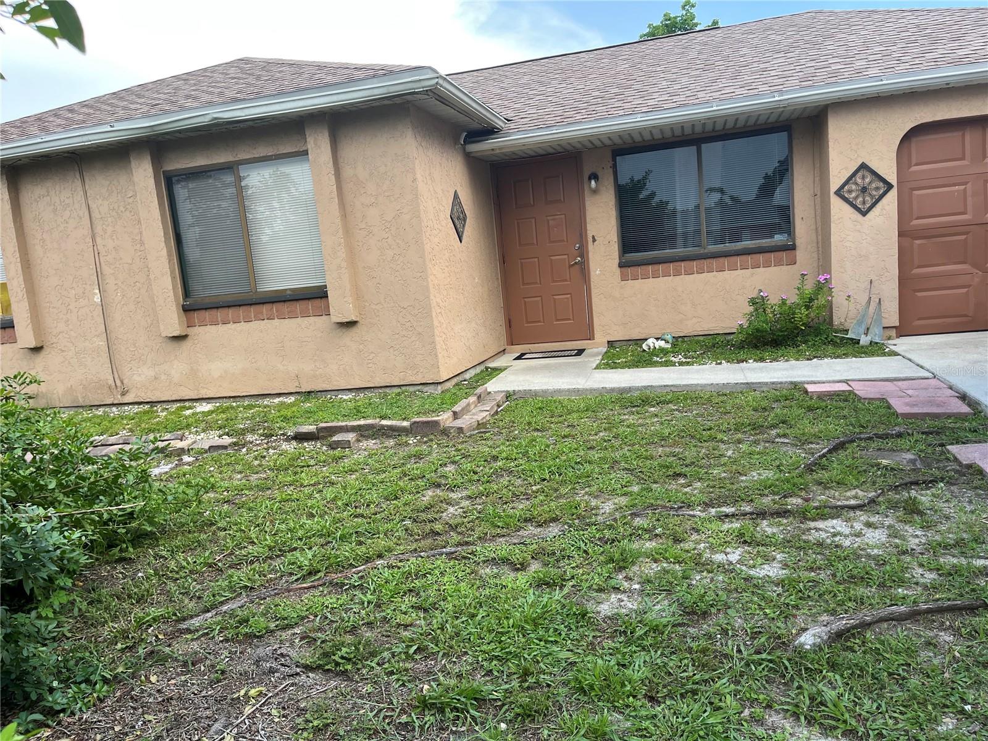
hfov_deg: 67.3
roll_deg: +6.3
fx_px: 742
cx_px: 494
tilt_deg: -8.4
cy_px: 370
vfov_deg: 53.1
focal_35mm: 26
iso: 40
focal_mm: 5.1
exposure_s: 1/231
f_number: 1.6
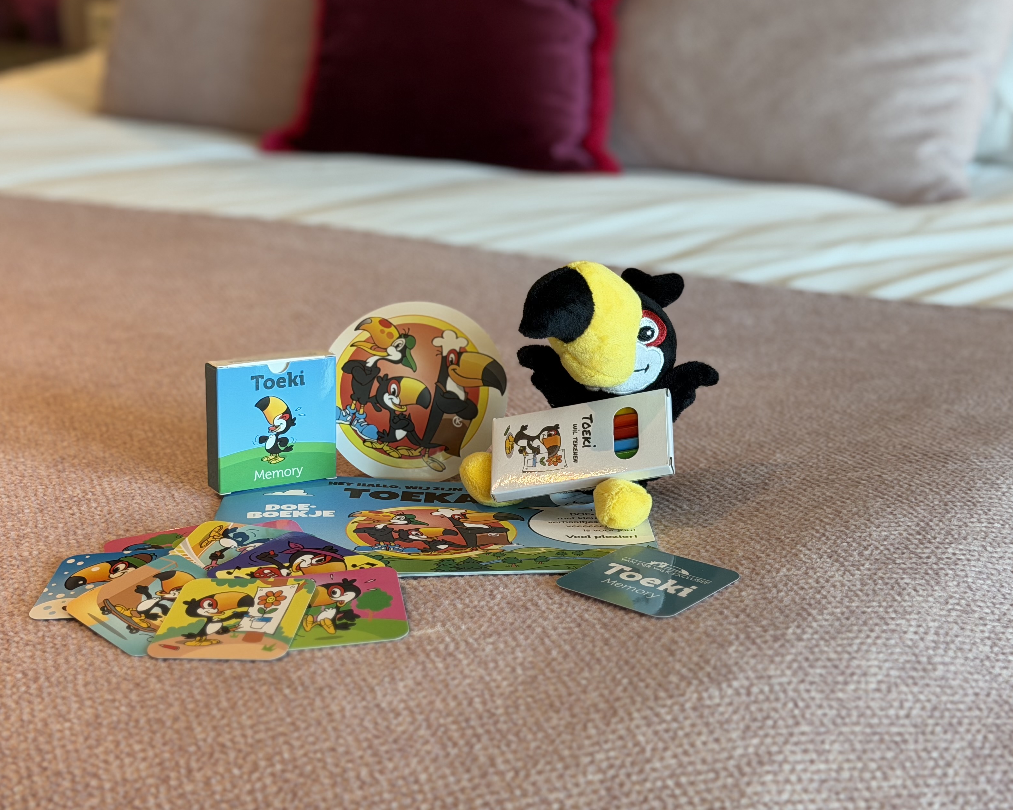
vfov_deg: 25.3
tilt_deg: -14.8
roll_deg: +0.8
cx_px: 384
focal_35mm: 60
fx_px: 1799
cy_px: 327
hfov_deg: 31.3
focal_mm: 6.76
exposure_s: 1/60
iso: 125
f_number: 1.78
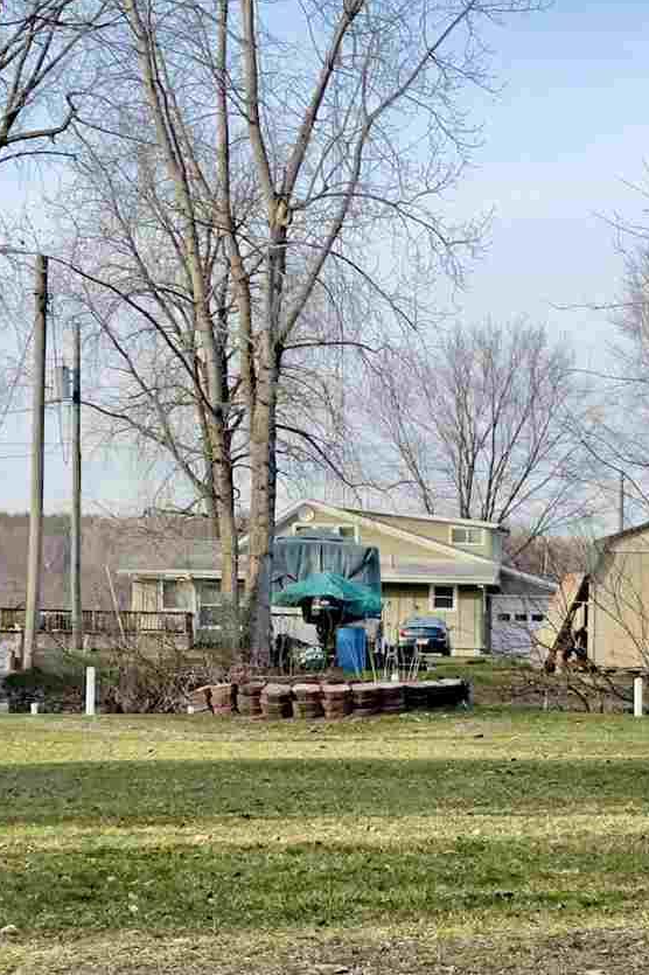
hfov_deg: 10.1
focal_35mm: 134
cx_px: 791
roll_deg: -1.2
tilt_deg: -3.8
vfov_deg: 15.2
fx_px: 3626
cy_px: 816
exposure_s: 1/1370
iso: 100
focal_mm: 6.76
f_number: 1.78
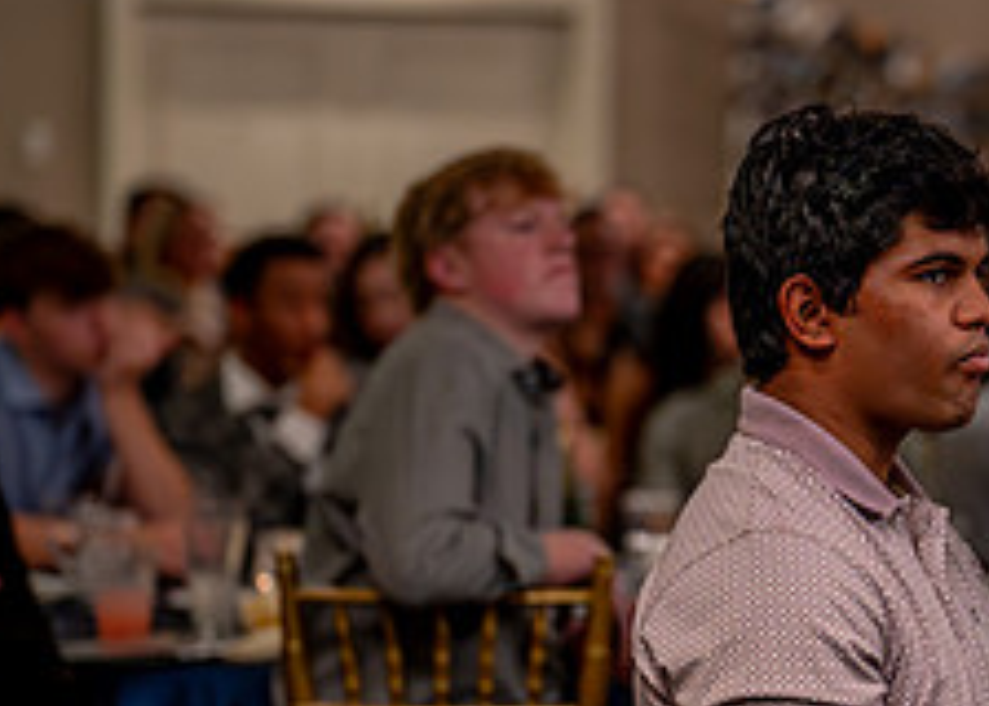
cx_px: 803
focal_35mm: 161
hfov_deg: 12.4
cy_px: 473
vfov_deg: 8.9
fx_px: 4522
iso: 1600
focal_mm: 50
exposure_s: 1/400
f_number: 1.2
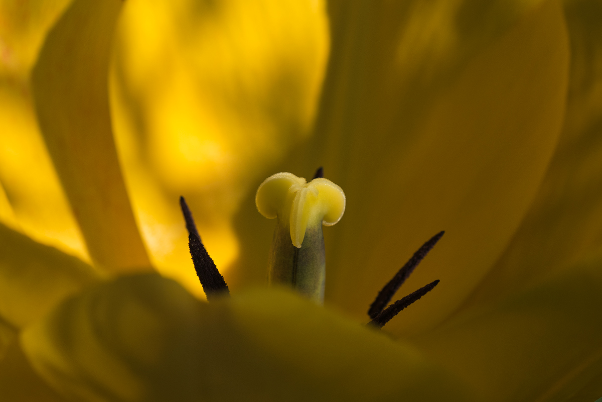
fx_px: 2508
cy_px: 201
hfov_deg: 13.7
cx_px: 301
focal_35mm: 150
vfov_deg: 9.1
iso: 100
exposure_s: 1/400
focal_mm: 150
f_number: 8
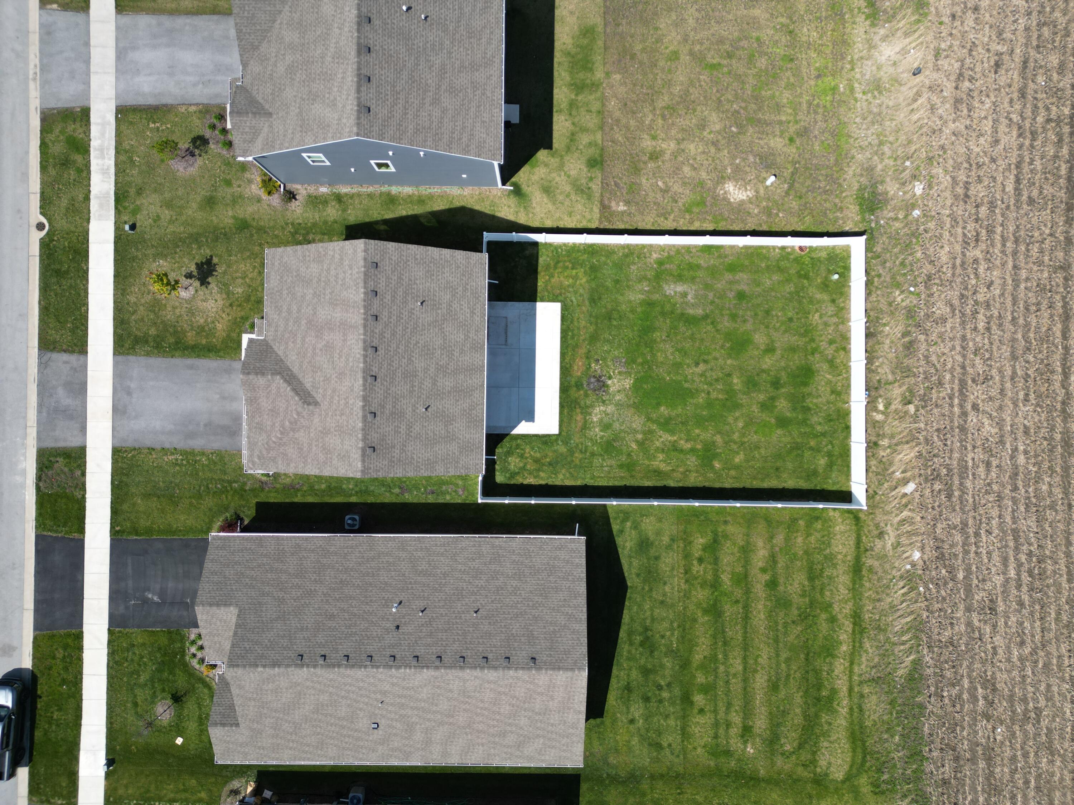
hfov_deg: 71.6
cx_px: 537
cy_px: 402
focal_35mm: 24
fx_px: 745
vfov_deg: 56.8
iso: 100
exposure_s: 1/2500
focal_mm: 6.72
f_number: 1.7
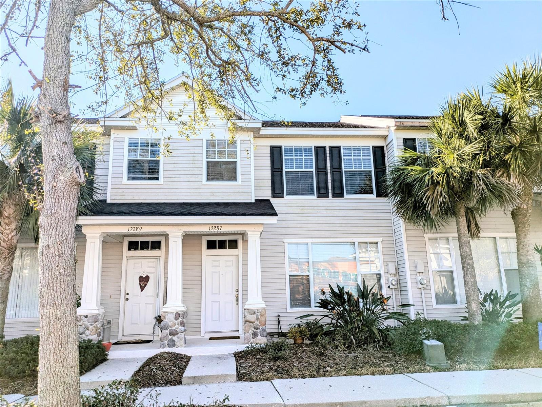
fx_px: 392
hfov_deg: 69.4
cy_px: 204
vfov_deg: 54.9
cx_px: 271
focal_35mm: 25
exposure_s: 1/2155
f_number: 1.89
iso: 47
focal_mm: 5.43
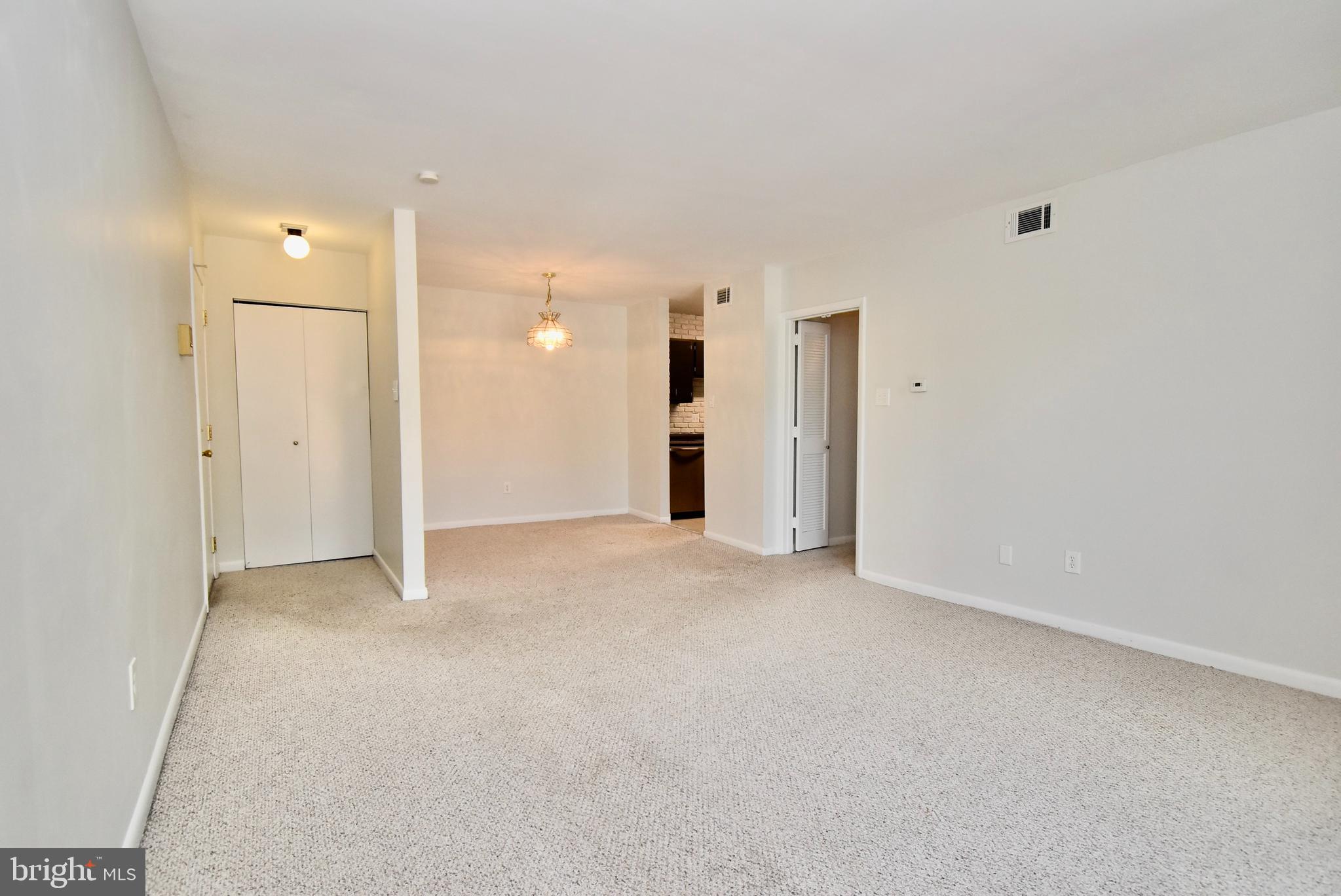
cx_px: 670
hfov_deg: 92.4
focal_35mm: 17
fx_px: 643
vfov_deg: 69.7
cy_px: 448
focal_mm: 11.5
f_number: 4.8
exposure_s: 1/160
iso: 800
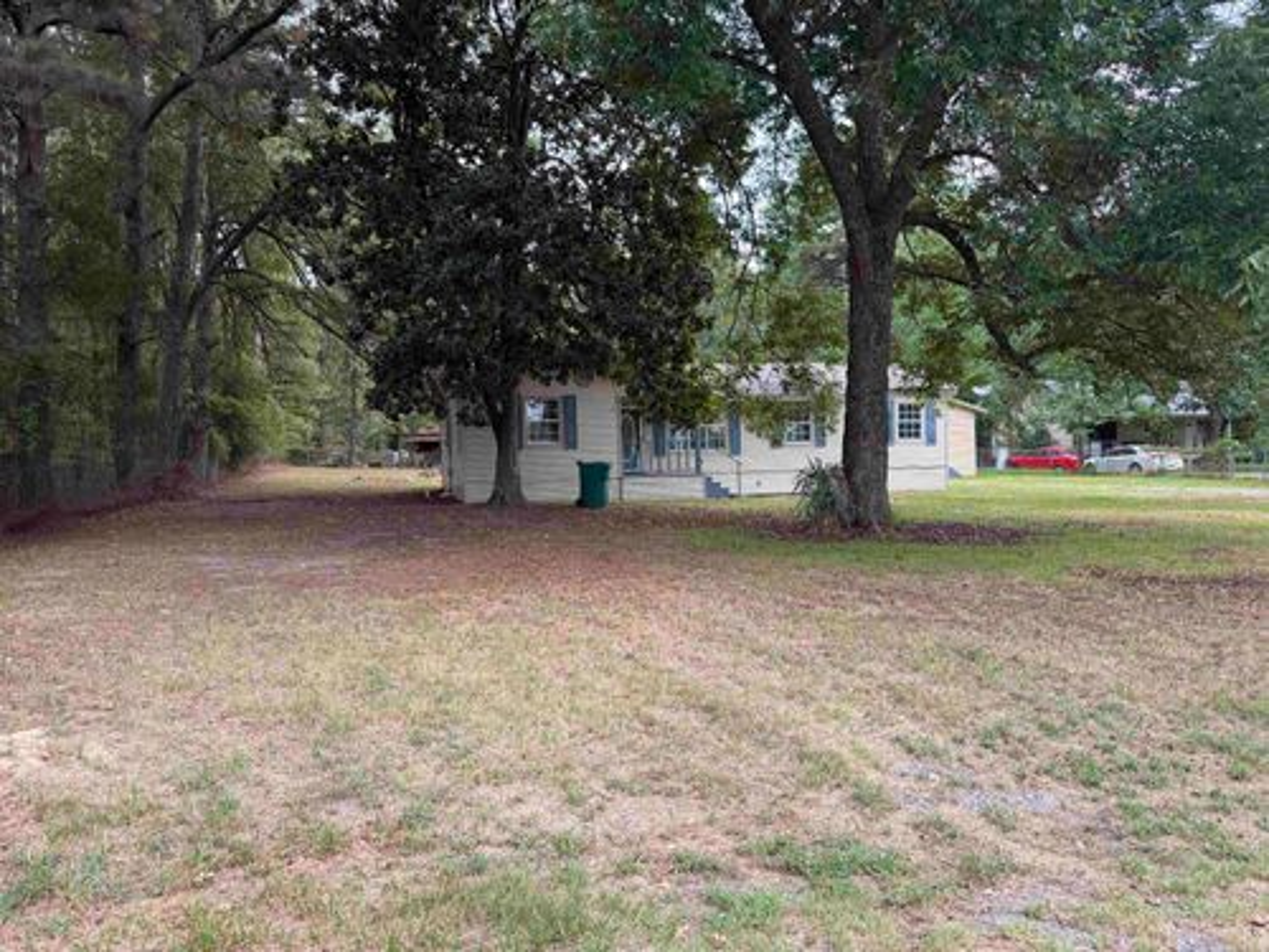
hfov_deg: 71.6
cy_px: 476
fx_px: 880
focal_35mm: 24
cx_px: 634
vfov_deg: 56.8
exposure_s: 1/435
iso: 80
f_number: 1.78
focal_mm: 6.76
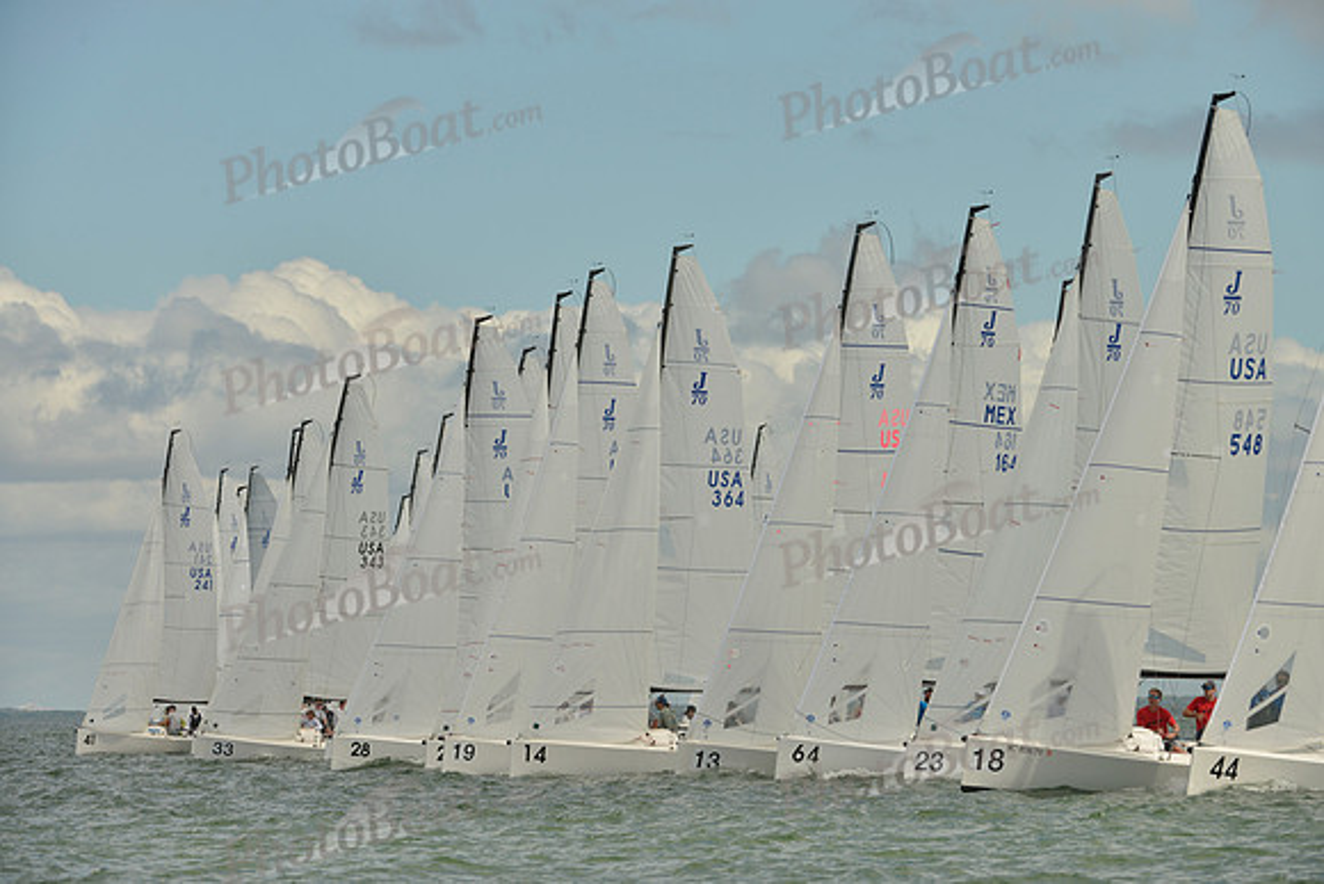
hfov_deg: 10.3
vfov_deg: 6.9
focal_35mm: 200
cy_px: 442
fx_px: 7357
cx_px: 662
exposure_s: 1/1000
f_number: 9
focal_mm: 200
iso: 280
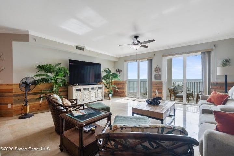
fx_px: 97
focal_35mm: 15
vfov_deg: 77.3
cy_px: 78
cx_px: 117
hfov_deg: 100.4
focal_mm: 10
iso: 320
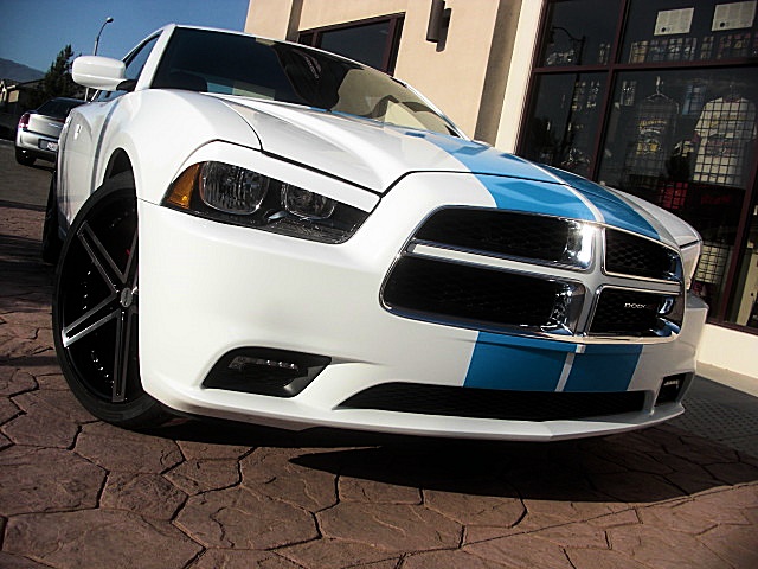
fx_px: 788
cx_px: 379
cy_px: 284
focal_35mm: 36
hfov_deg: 51.4
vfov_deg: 39.7
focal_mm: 6.3
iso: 50
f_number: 7.9
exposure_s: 1/160
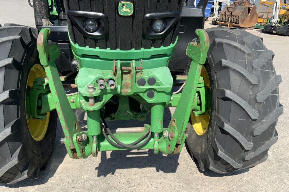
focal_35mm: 31
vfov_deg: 42.3
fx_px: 249
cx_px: 141
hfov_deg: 60.3
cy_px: 91
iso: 16
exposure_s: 1/898
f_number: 1.8
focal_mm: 3
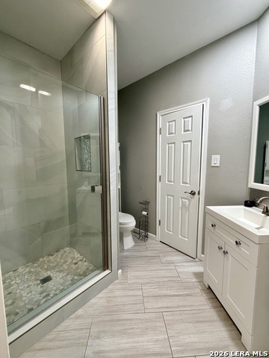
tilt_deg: -5.2
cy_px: 179
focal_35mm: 14
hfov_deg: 85.7
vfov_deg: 102.1
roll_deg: -0.1
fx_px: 145
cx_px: 134
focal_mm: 2.22
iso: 250
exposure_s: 1/60
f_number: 2.2
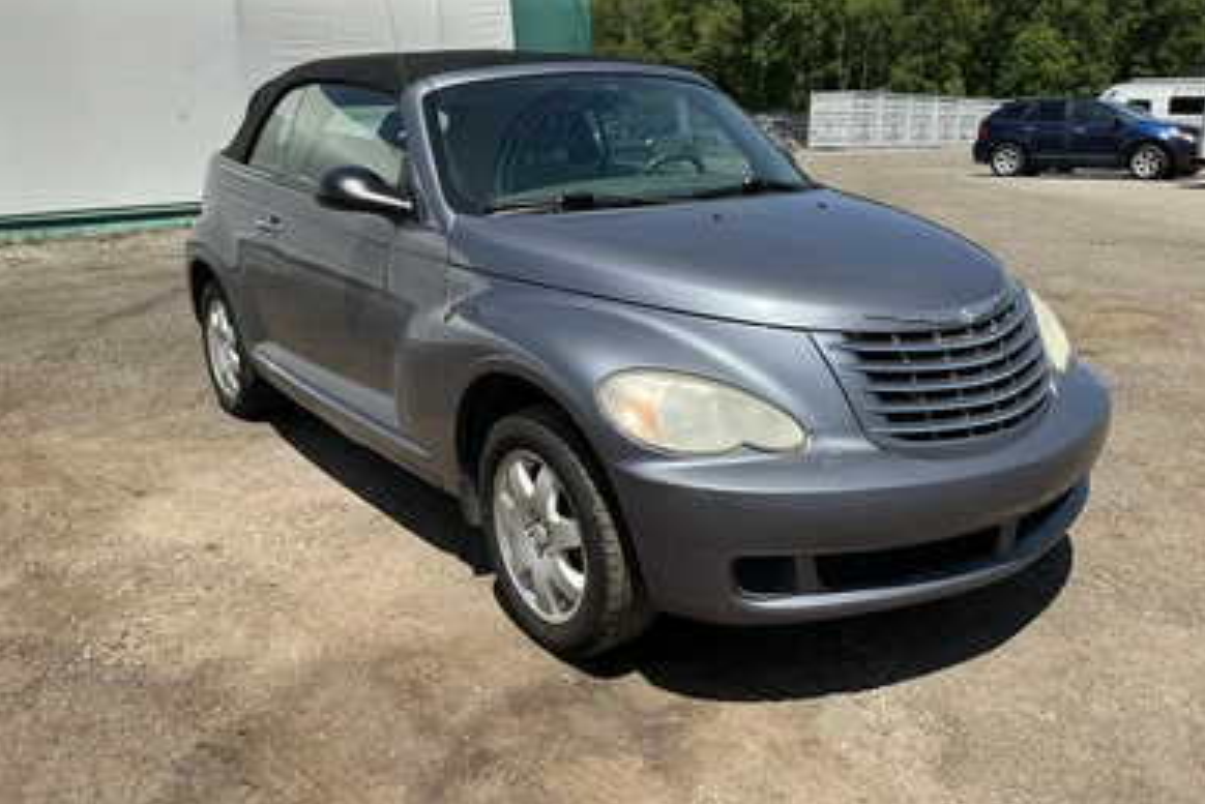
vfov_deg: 43.6
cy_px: 382
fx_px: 1004
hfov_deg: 61.9
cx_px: 618
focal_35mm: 30
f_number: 1.8
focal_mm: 3
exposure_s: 1/1848
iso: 25
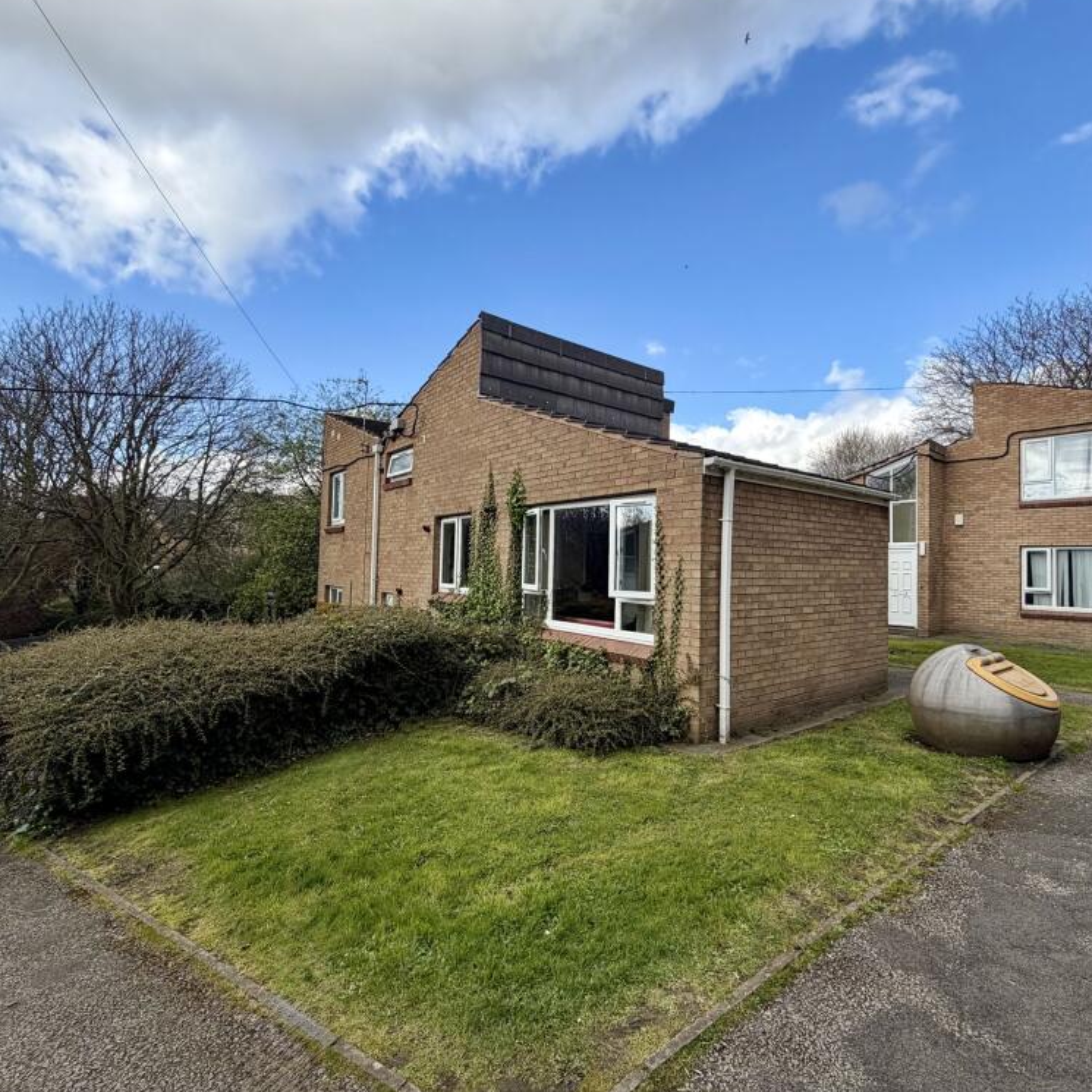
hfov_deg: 83.8
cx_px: 583
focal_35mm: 17
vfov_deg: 84.0
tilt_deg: +3.2
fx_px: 607
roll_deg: -1.5
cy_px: 542
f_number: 2.2
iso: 40
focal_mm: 2.22
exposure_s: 1/717
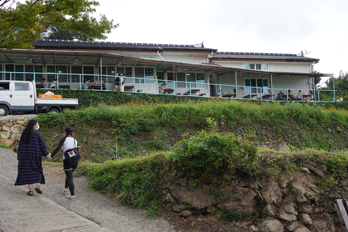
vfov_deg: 32.6
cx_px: 166
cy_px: 124
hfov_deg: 47.4
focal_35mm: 41
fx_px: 396
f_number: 6.3
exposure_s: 1/125
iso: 100
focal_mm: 35
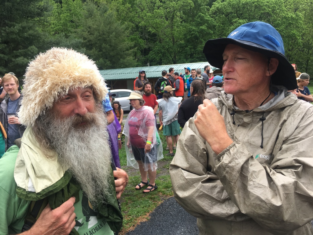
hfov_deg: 61.7
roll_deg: +3.8
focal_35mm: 29
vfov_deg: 48.2
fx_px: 262
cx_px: 156
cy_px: 118
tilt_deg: -7.5
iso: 25
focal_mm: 4.15
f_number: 2.2
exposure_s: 1/310
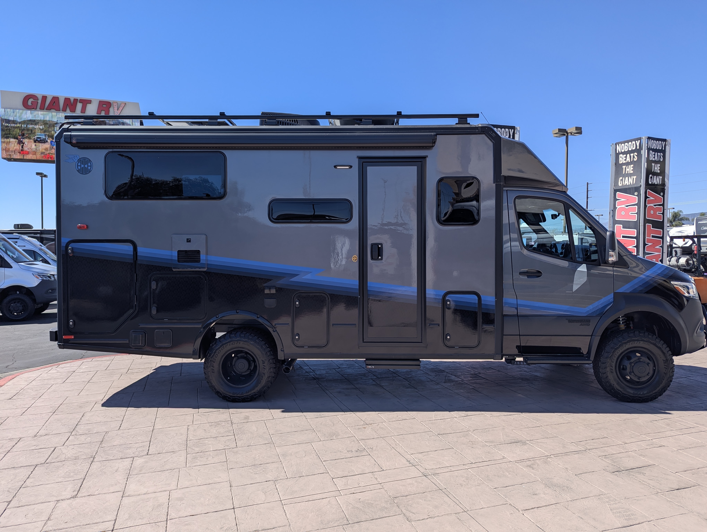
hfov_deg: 71.5
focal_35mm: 24
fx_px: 491
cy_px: 266
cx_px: 354
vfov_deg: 56.9
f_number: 1.85
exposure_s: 1/1689
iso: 42
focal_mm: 6.81
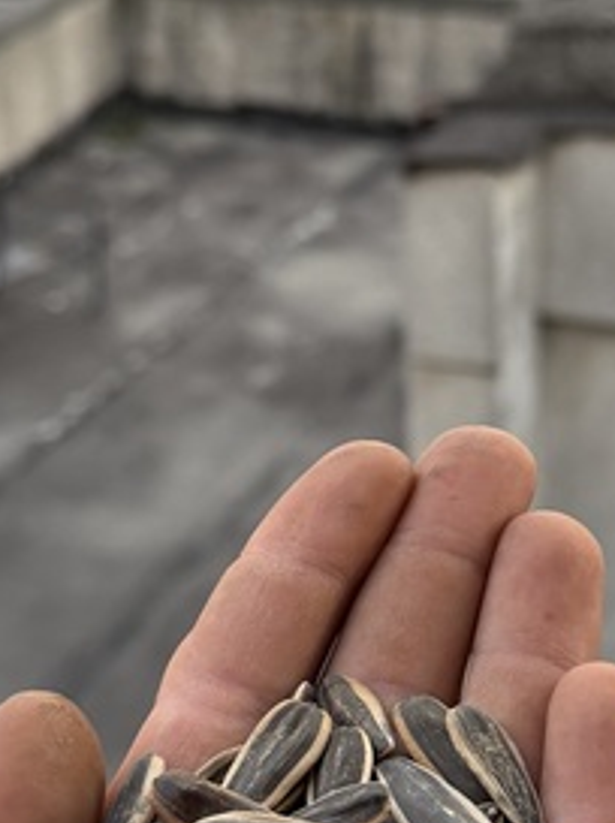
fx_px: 1923
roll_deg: +0.3
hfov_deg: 18.1
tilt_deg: -23.8
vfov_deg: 24.1
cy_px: 323
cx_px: 398
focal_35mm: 81
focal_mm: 6.76
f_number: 1.78
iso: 200
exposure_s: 1/76
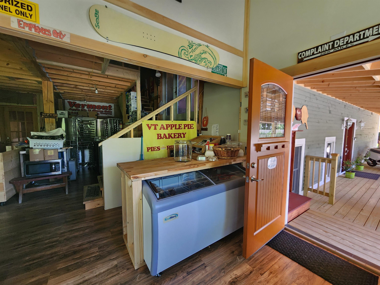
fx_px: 143
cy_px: 142
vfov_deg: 89.9
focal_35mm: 13
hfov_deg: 106.2
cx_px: 190
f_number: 2.2
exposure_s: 1/60
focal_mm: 2.2
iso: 200
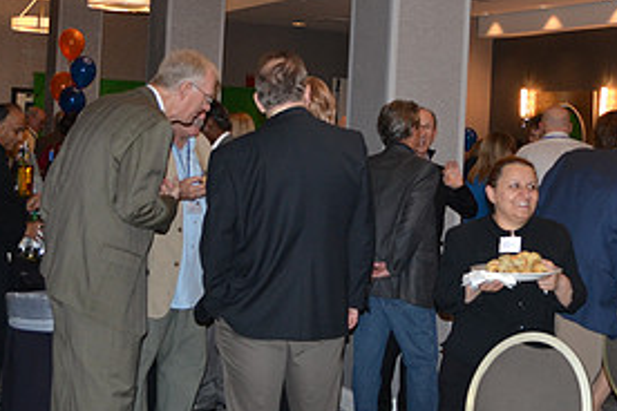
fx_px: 1080
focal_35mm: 63
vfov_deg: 21.5
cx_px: 454
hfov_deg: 31.4
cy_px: 137
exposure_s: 1/60
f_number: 3.8
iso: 400
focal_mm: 20
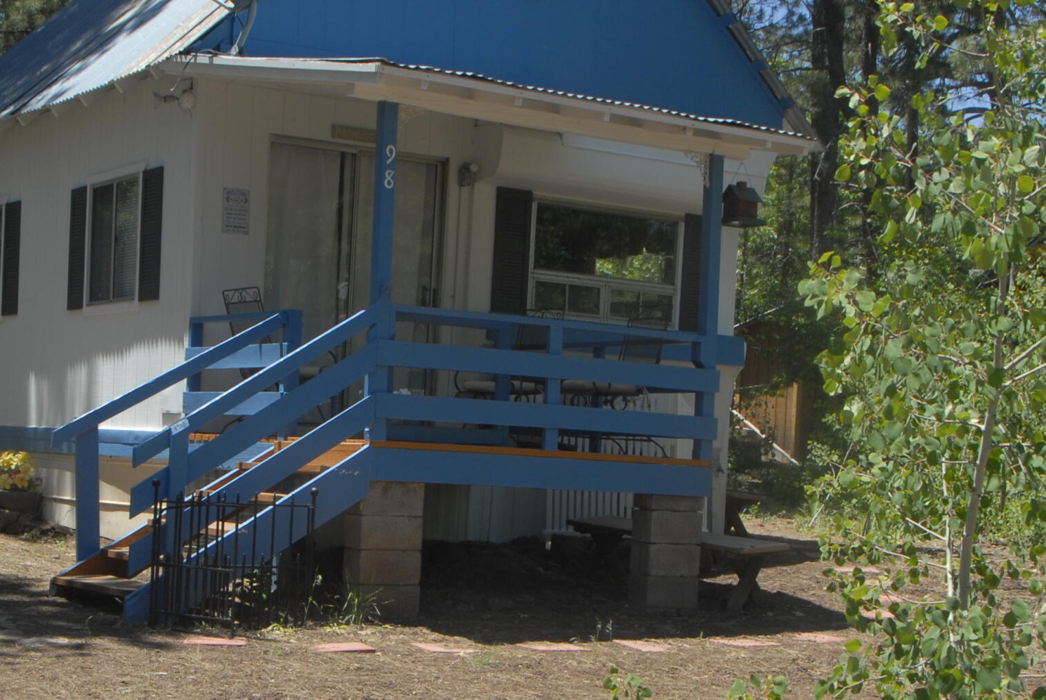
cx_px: 427
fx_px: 1891
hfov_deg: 30.9
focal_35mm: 65
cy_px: 387
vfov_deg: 21.0
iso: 200
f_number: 8
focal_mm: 22
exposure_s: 1/250
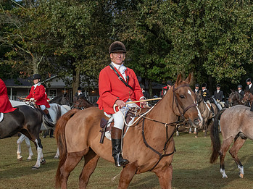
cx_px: 194
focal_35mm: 80
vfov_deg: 18.4
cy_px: 111
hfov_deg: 24.1
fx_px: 584
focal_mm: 50
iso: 800
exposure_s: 1/800
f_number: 7.1
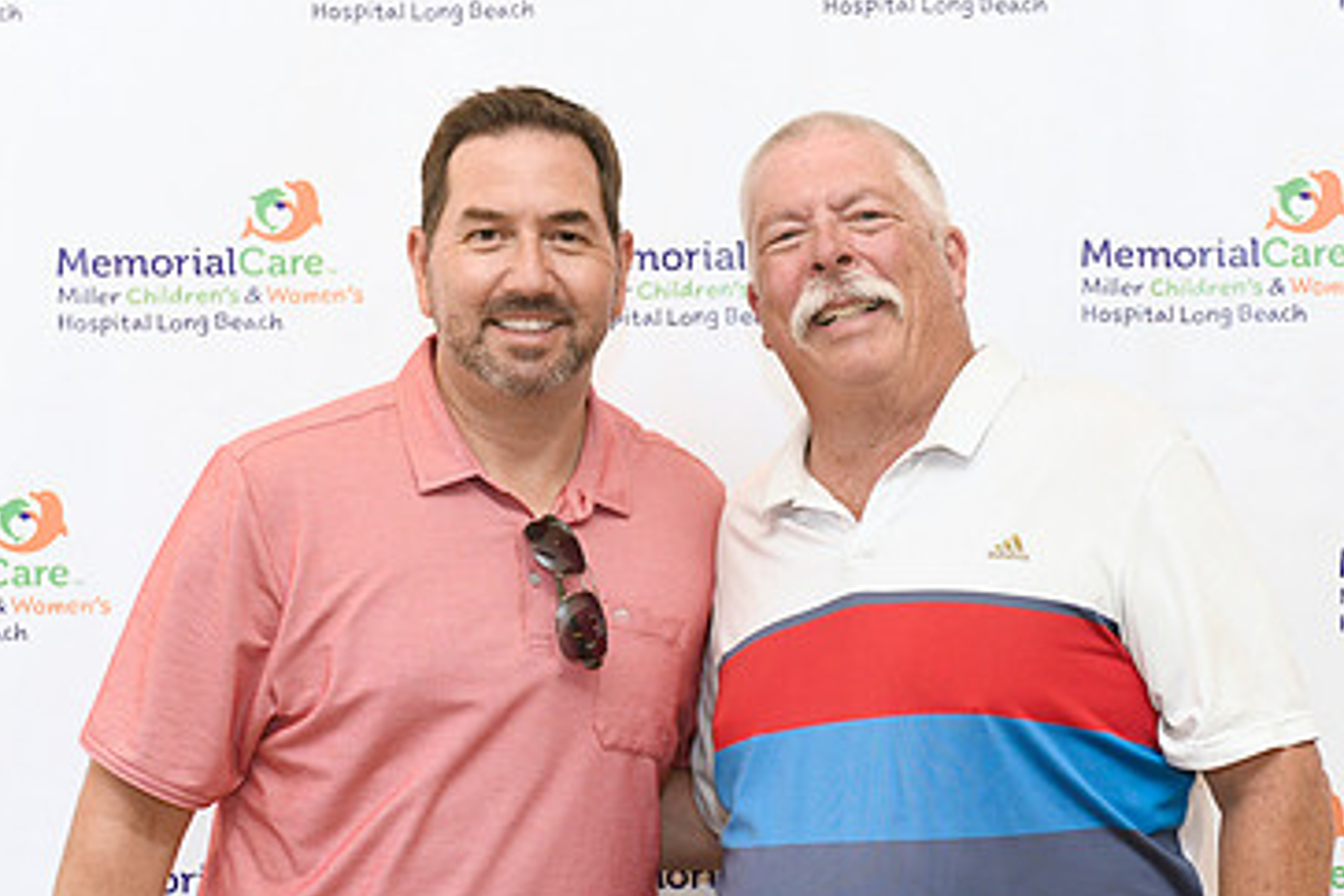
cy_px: 681
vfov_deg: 20.1
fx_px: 2501
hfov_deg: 30.0
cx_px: 759
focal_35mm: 67
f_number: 3.2
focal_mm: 42
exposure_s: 1/100
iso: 1250
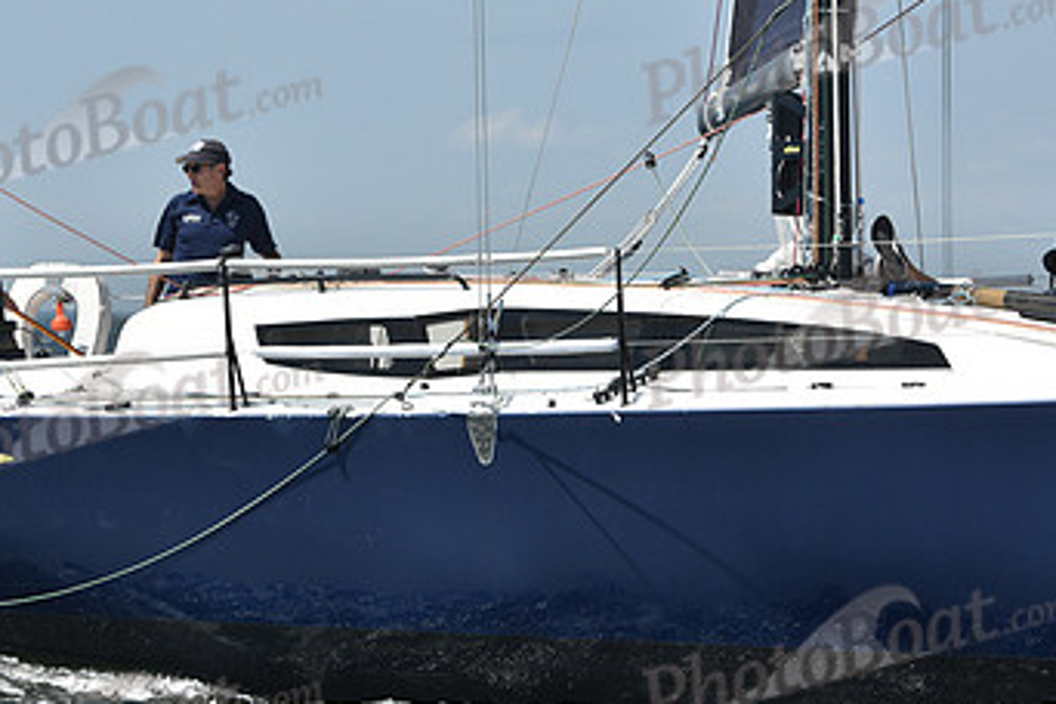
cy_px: 533
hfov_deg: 9.7
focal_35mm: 212
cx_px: 485
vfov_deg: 6.5
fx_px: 6218
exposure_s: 1/1250
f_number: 8
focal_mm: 125
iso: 250
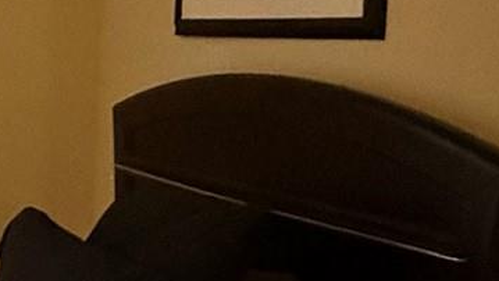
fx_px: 1151
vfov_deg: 13.9
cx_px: -520
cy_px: 202
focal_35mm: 87
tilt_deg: -7.6
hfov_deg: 17.2
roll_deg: +2.8
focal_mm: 2.22
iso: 800
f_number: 2.2
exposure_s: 1/60
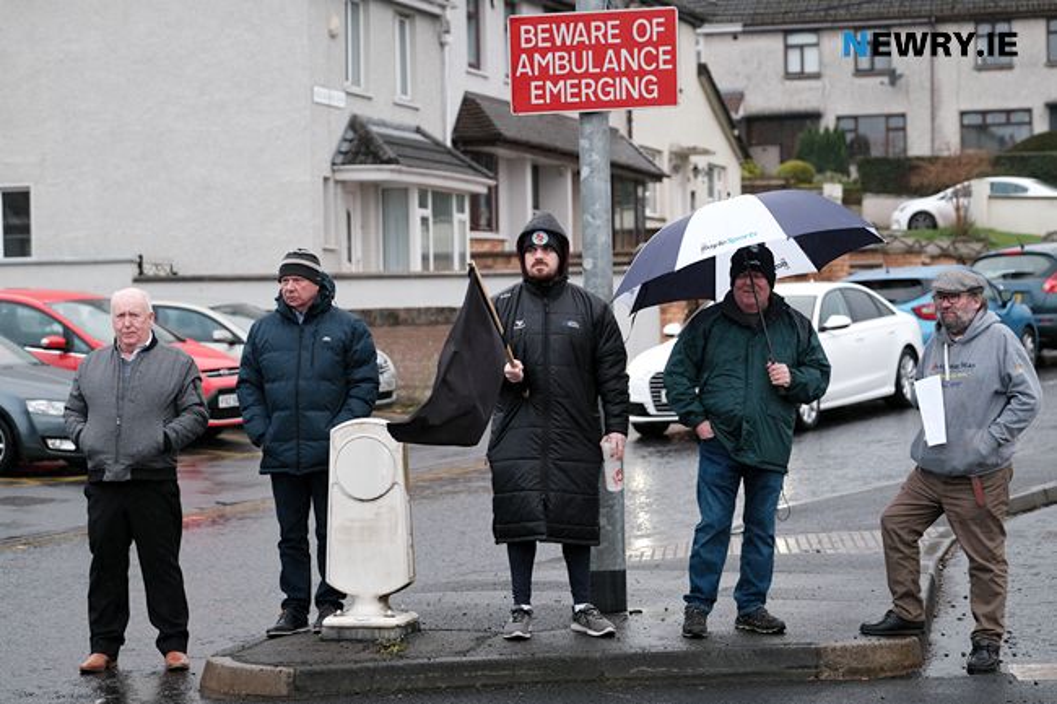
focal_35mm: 103
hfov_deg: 19.8
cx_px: 528
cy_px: 352
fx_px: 3023
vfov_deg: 13.3
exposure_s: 1/350
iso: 800
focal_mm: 68.7
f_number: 2.8
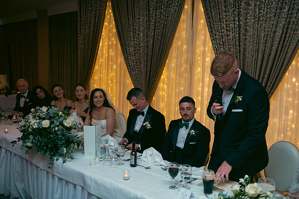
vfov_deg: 37.9
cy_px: 100
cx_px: 150
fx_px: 291
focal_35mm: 35
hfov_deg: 54.4
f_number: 3.5
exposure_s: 1/160
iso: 800
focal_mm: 35
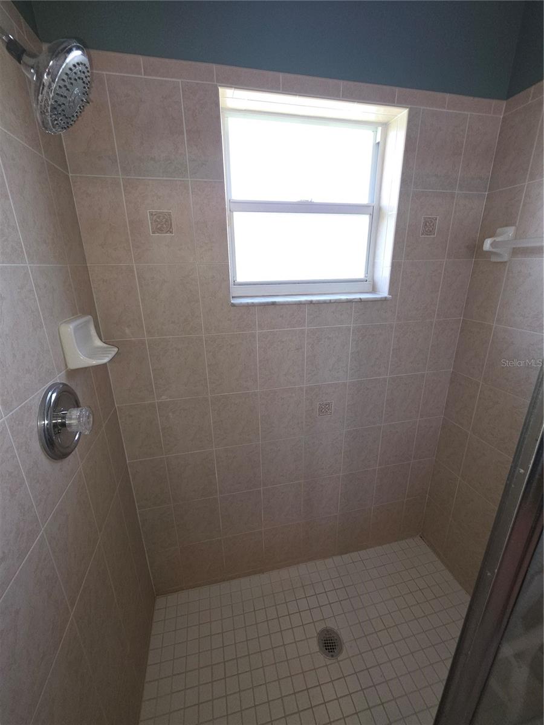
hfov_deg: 89.9
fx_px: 272
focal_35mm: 13
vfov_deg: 106.2
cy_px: 362
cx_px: 272
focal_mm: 2.2
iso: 80
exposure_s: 1/60
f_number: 1.9
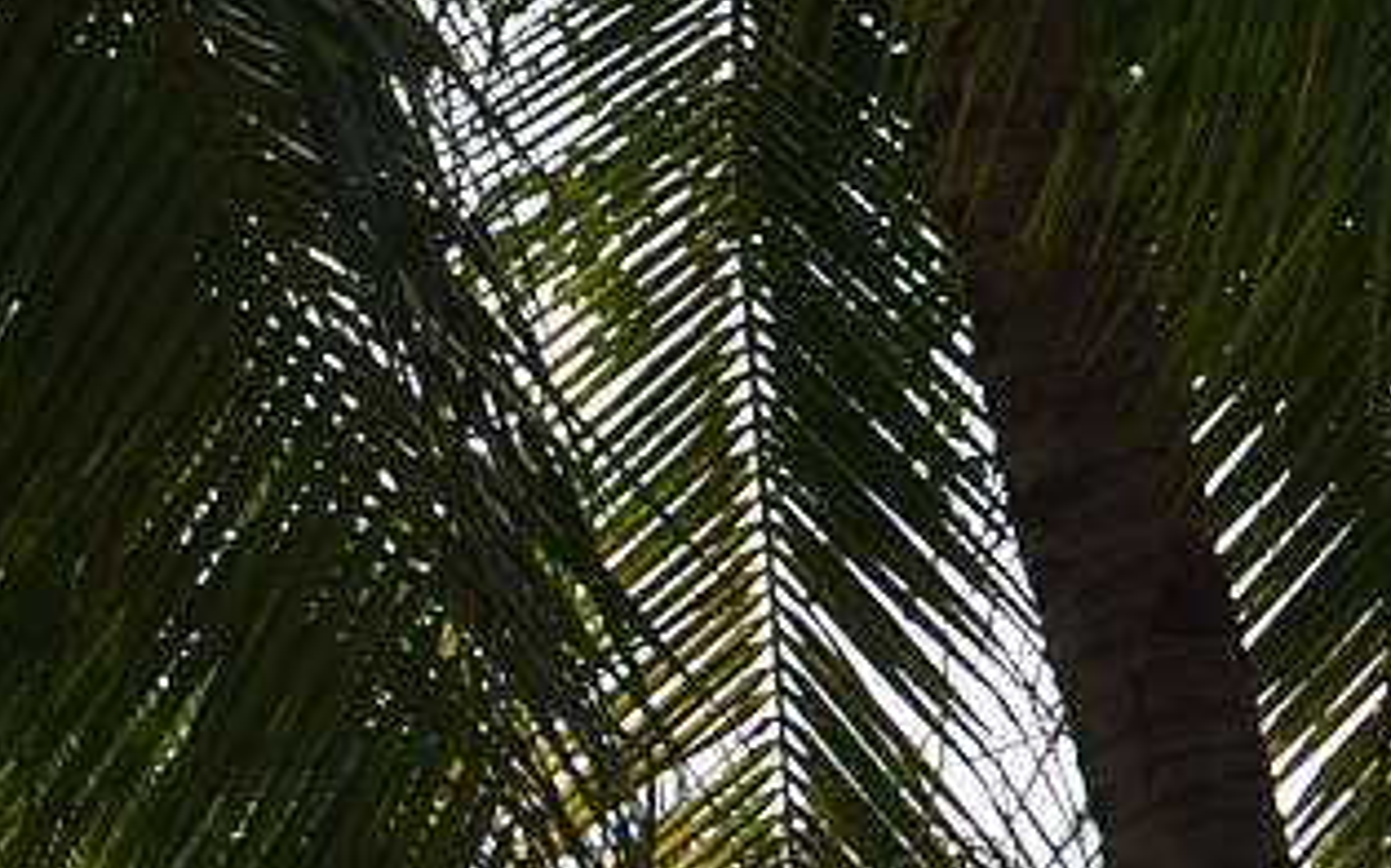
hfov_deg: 8.4
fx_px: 9436
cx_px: -159
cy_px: 2154
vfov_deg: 5.1
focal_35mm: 249
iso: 100
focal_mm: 32
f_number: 7.1
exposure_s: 1/200
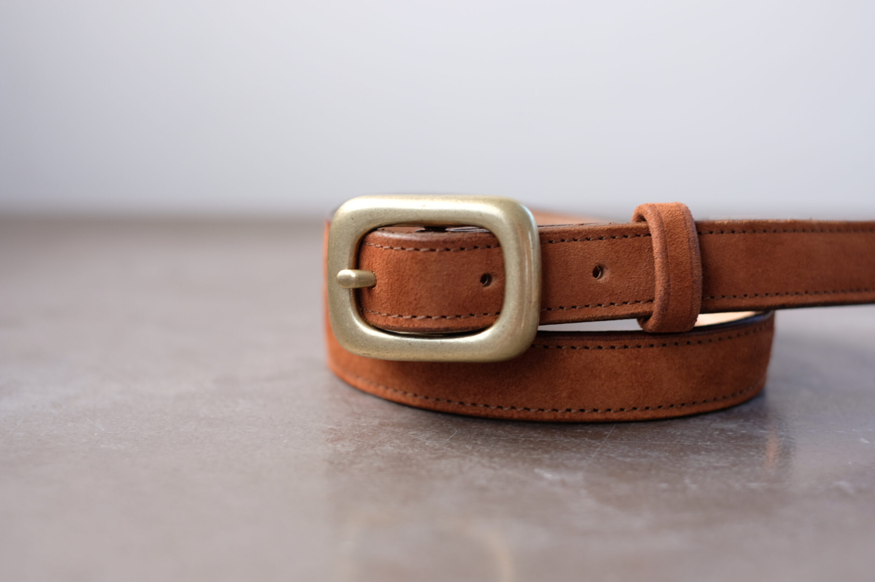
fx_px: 1287
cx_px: 438
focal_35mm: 53
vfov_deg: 25.5
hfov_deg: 37.5
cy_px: 291
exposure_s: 1/75
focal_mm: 35
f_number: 2.8
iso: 200
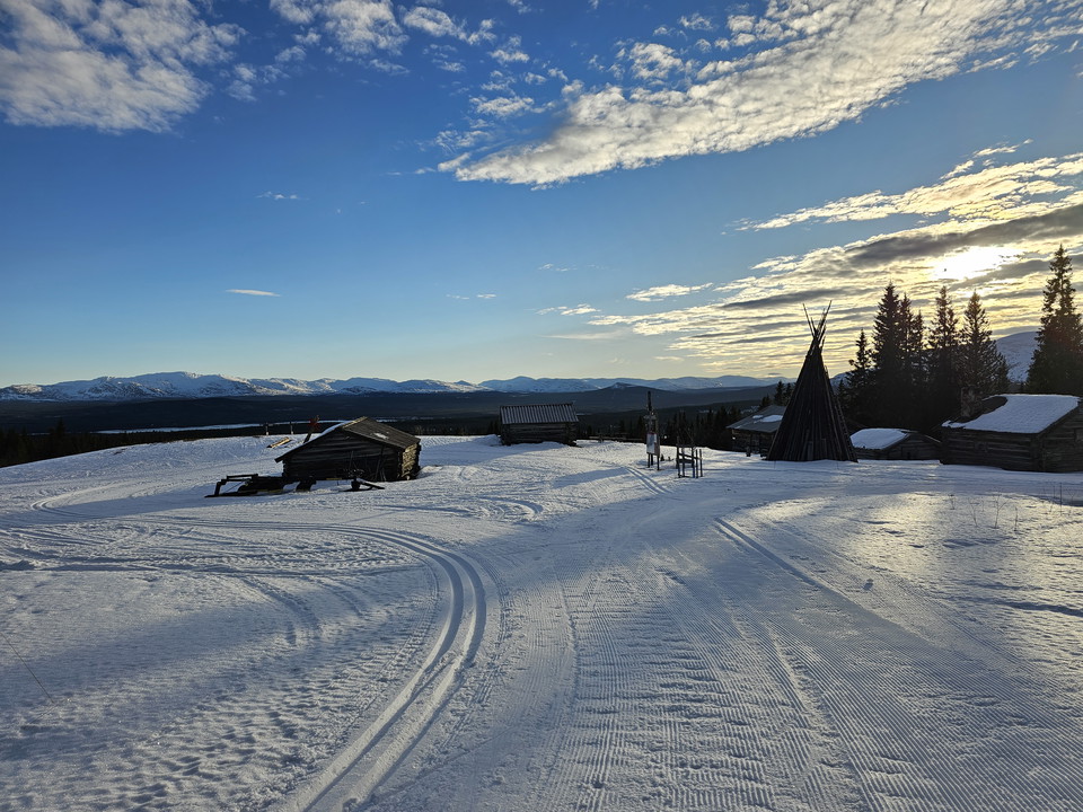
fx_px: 720
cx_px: 542
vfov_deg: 58.9
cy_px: 406
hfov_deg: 73.9
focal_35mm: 23
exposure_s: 1/1053
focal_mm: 6.3
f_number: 1.7
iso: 10
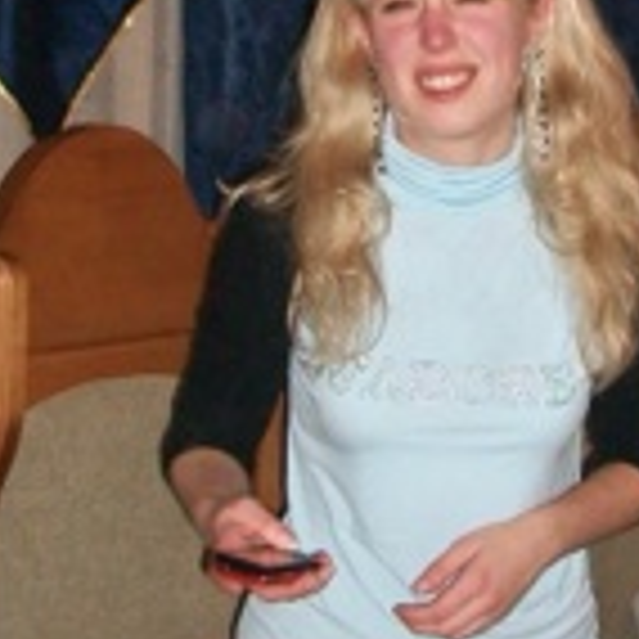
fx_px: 2297
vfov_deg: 15.7
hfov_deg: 15.7
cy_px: 94
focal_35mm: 110
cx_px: 495
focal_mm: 5.7
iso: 160
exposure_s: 1/60
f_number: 2.8
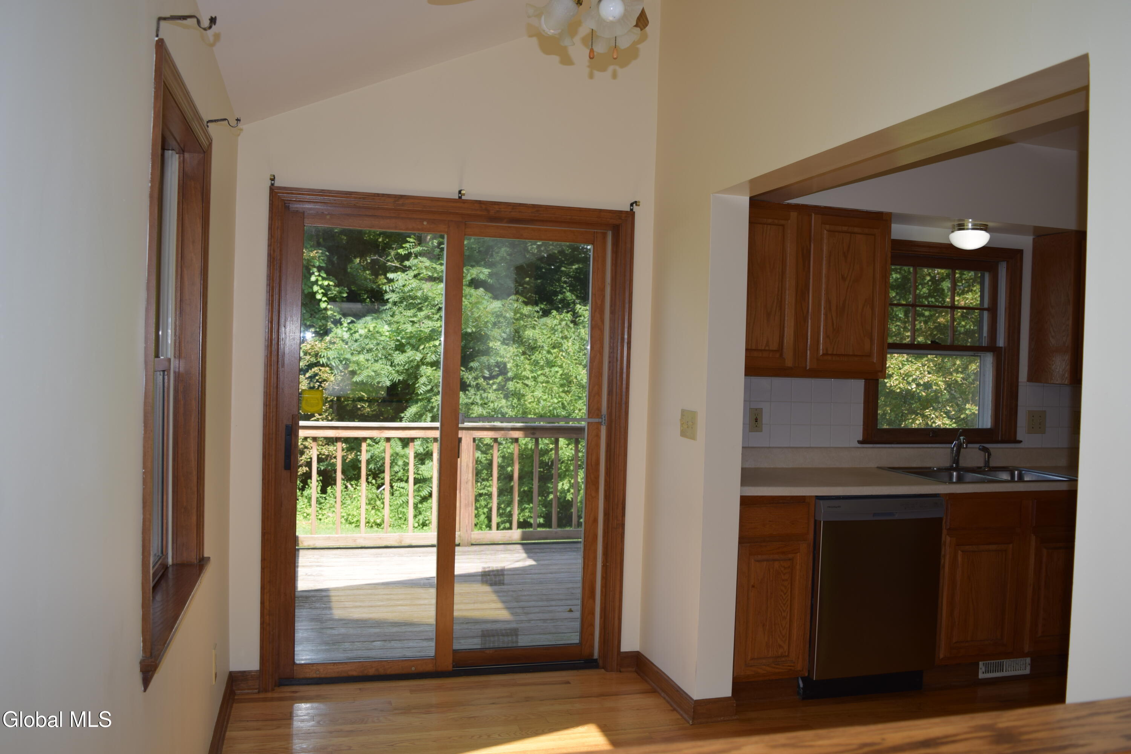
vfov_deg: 43.6
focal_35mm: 30
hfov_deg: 61.9
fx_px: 942
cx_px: 566
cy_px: 377
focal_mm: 20
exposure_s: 1/200
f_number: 5
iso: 100
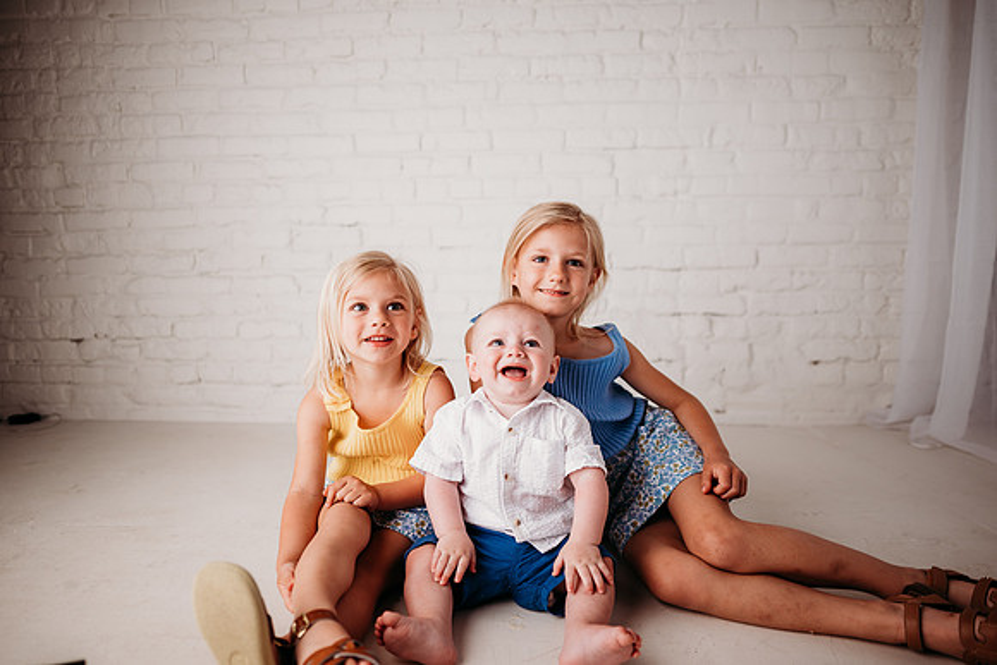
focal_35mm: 25
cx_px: 494
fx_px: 681
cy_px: 332
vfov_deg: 52.1
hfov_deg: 72.4
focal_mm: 24
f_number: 2
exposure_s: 1/200
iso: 100
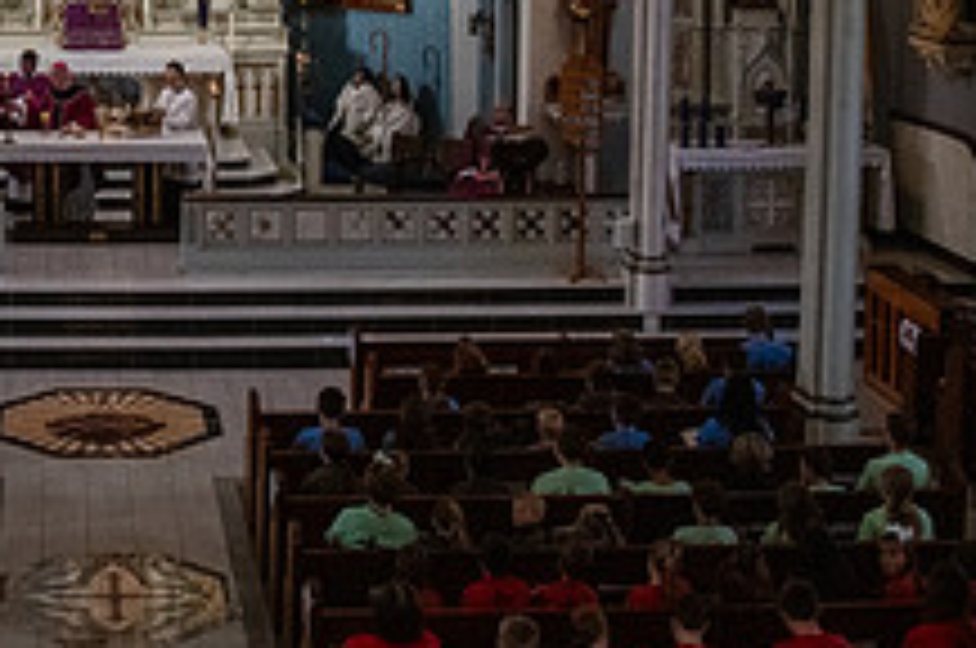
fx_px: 2030
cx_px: 72
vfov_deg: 17.3
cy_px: -119
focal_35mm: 75
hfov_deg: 26.0
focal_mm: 28
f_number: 14
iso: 4000
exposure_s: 1/80
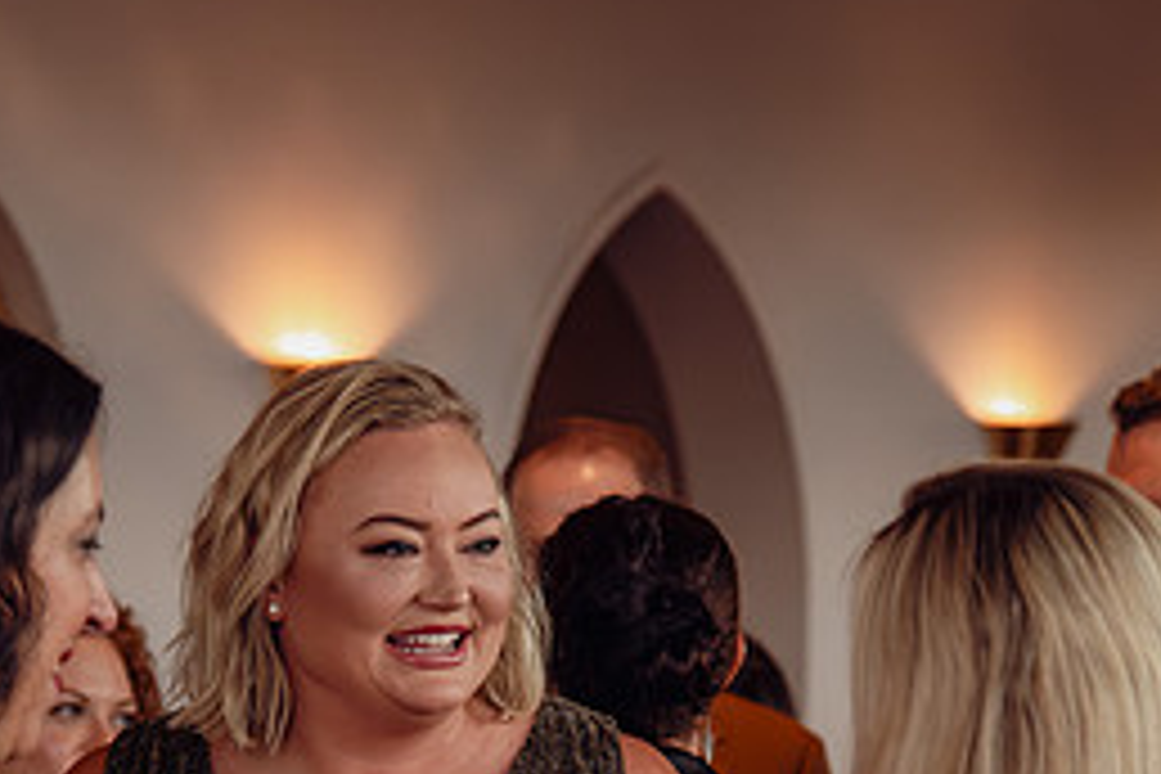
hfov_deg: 11.1
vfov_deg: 7.4
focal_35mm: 185
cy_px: 765
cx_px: 318
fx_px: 5966
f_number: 4
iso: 3200
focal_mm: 78
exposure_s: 1/250
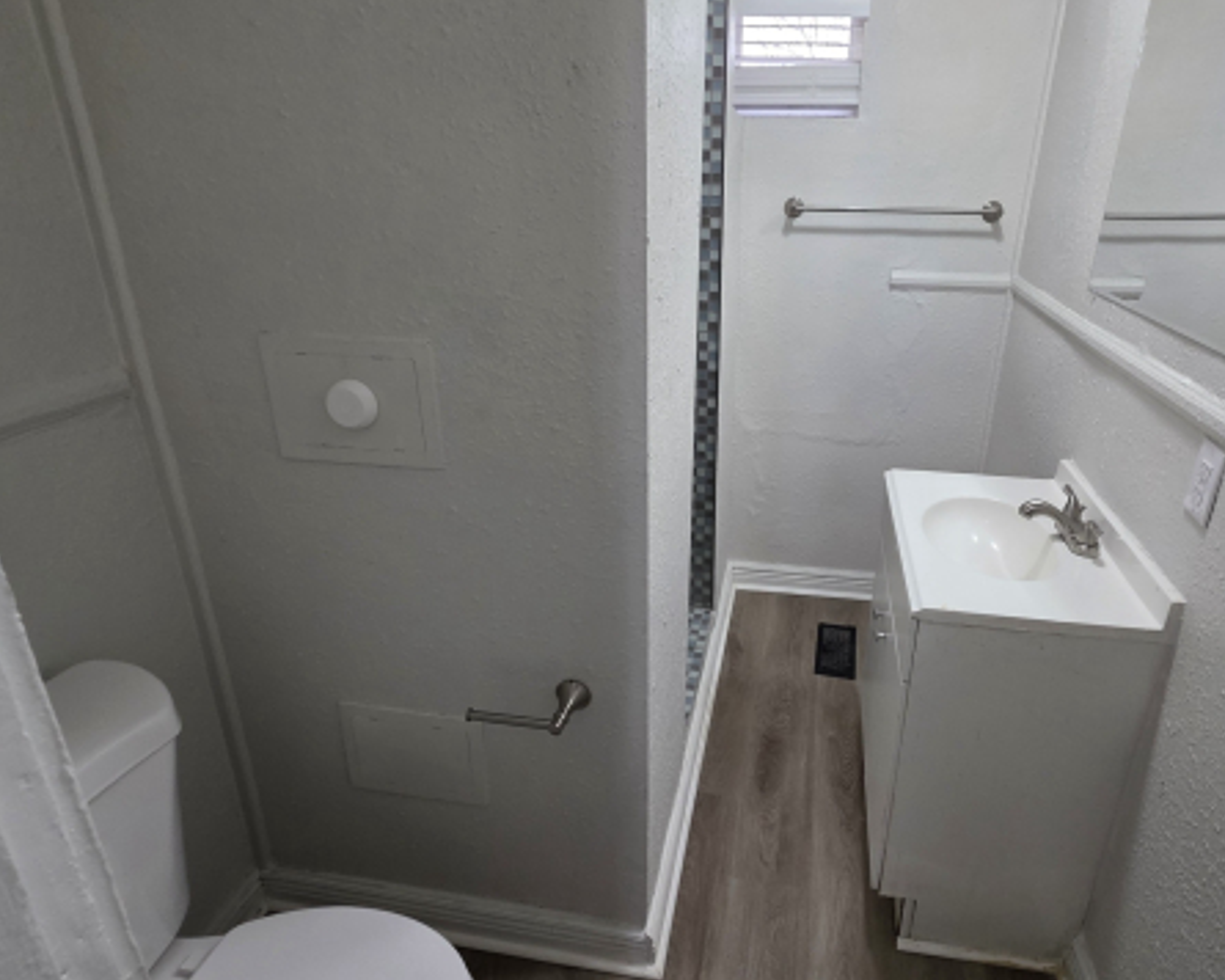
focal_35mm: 19
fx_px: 689
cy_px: 462
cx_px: 701
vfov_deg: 70.8
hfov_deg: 82.8
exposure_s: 1/60
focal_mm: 2.2
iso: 250
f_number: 1.9
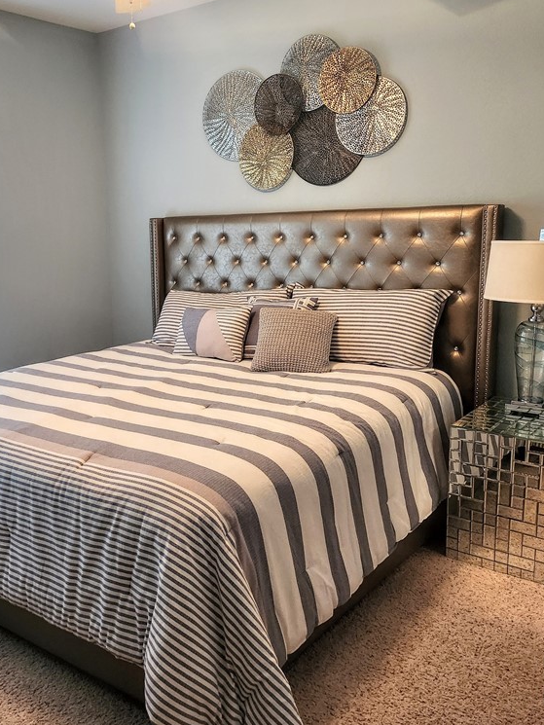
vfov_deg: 55.3
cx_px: 205
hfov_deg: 42.6
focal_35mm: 33
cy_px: 358
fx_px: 691
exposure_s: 1/120
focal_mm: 5
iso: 640
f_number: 1.8
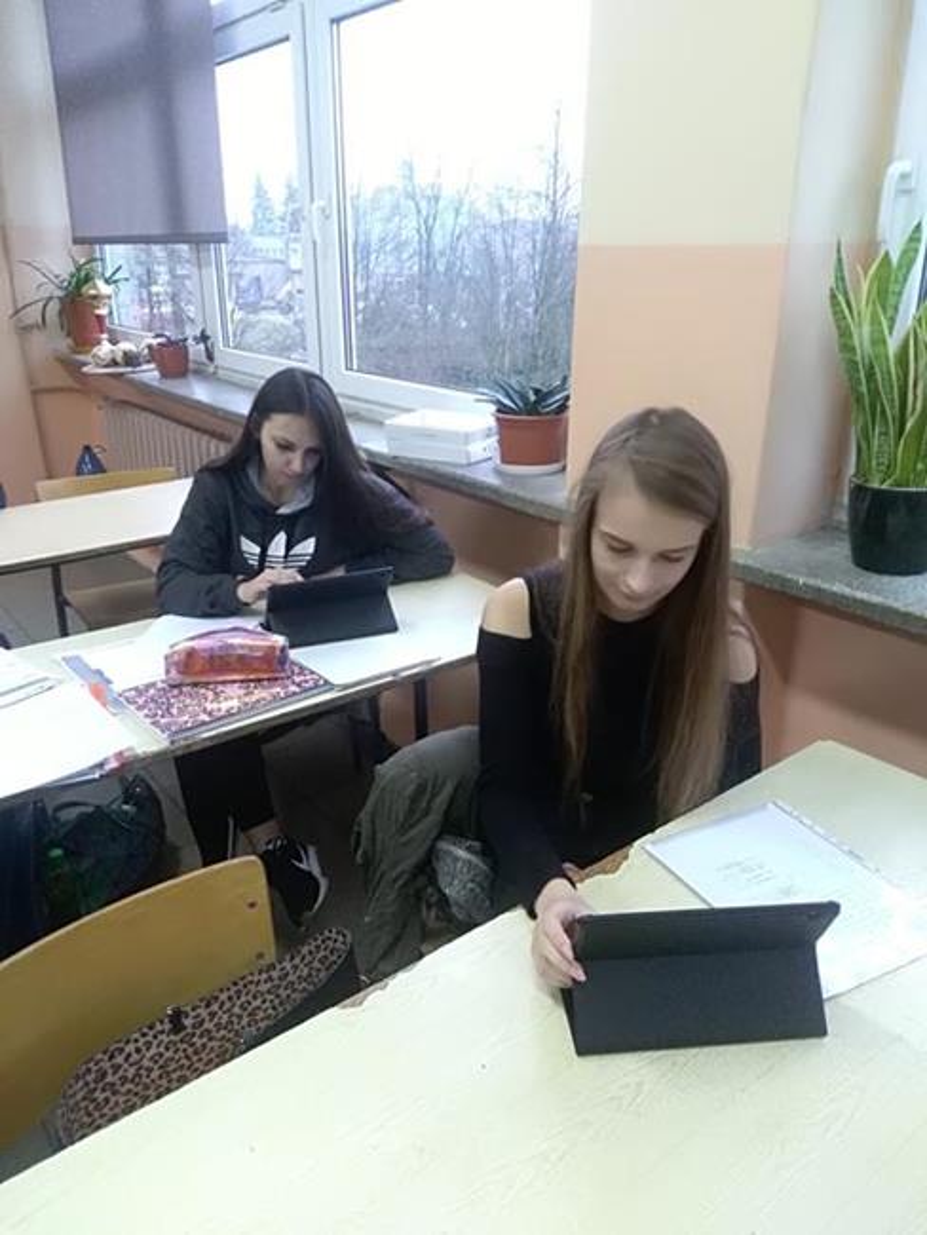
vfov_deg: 67.3
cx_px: 464
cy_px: 618
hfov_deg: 53.1
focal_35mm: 26
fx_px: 928
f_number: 2
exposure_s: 1/25
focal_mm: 3.54
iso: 723
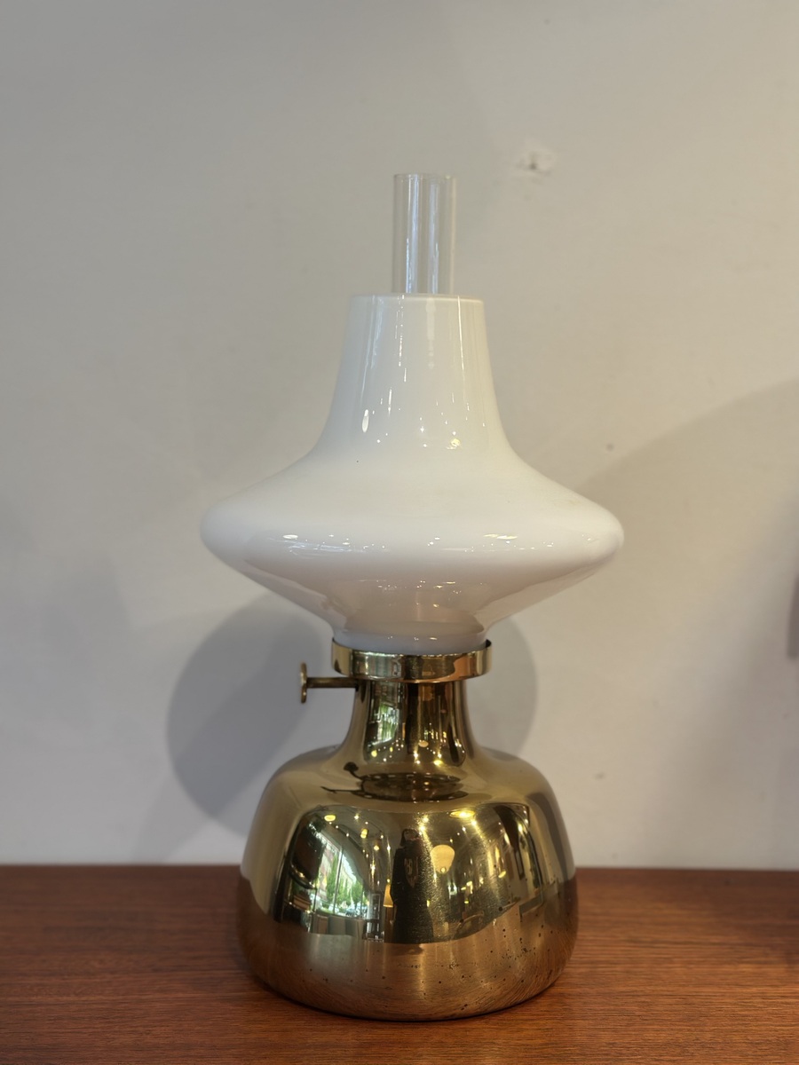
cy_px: 532
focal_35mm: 48
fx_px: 1477
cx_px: 400
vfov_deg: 39.7
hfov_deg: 30.3
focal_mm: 6.86
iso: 100
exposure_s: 1/120
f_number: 1.78
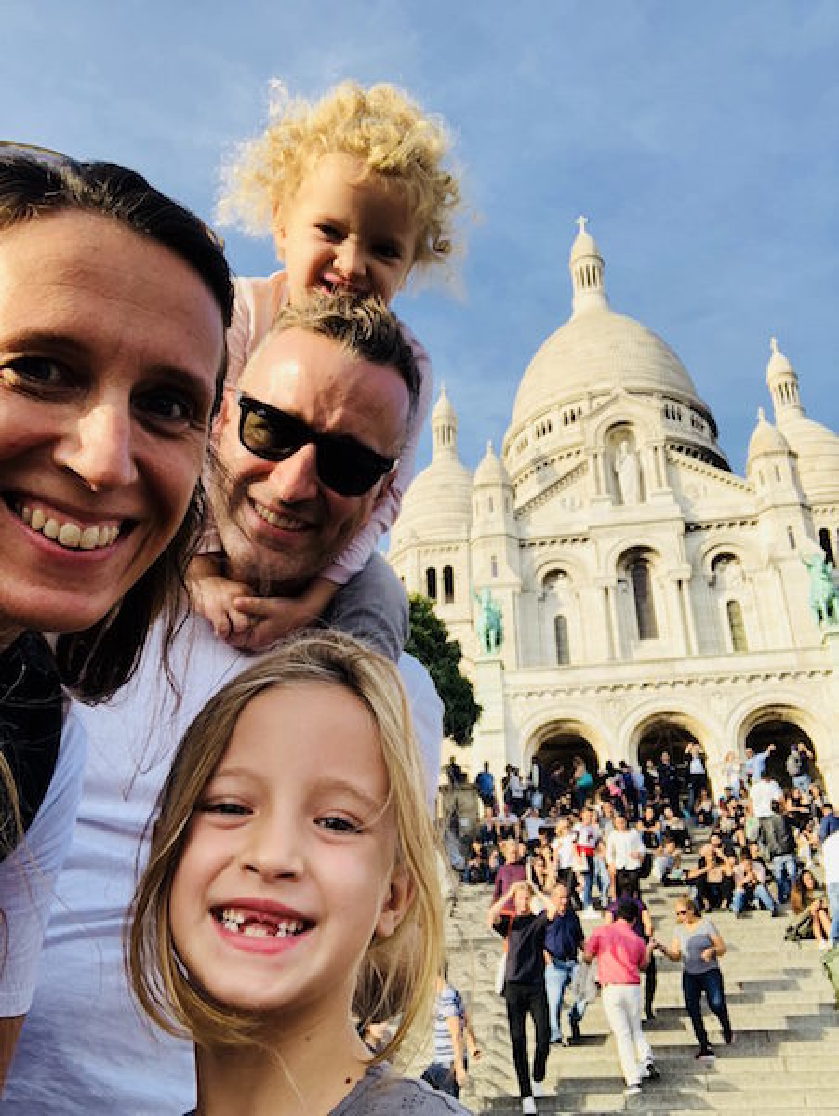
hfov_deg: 44.2
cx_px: 420
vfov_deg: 56.8
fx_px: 1033
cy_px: 558
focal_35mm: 32
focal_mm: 2.87
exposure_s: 1/204
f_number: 2.2
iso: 20
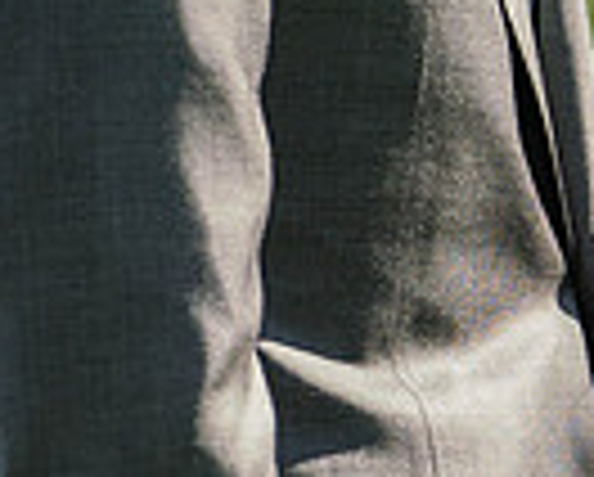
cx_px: 1066
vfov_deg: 2.5
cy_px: 452
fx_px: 10881
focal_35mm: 618
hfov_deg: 3.1
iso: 400
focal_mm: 150
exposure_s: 1/1250
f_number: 4.5
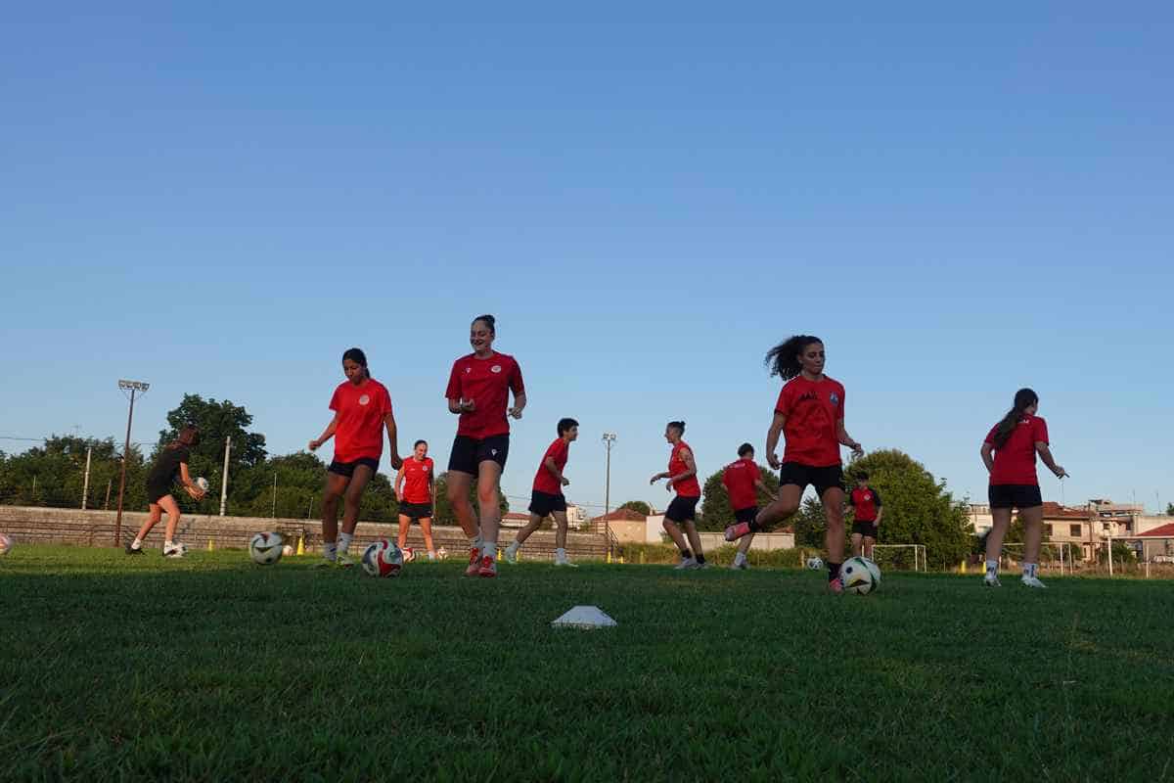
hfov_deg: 61.9
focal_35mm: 30
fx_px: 978
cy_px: 392
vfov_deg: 43.6
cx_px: 587
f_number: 5.6
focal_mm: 11.81
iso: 125
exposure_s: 1/400
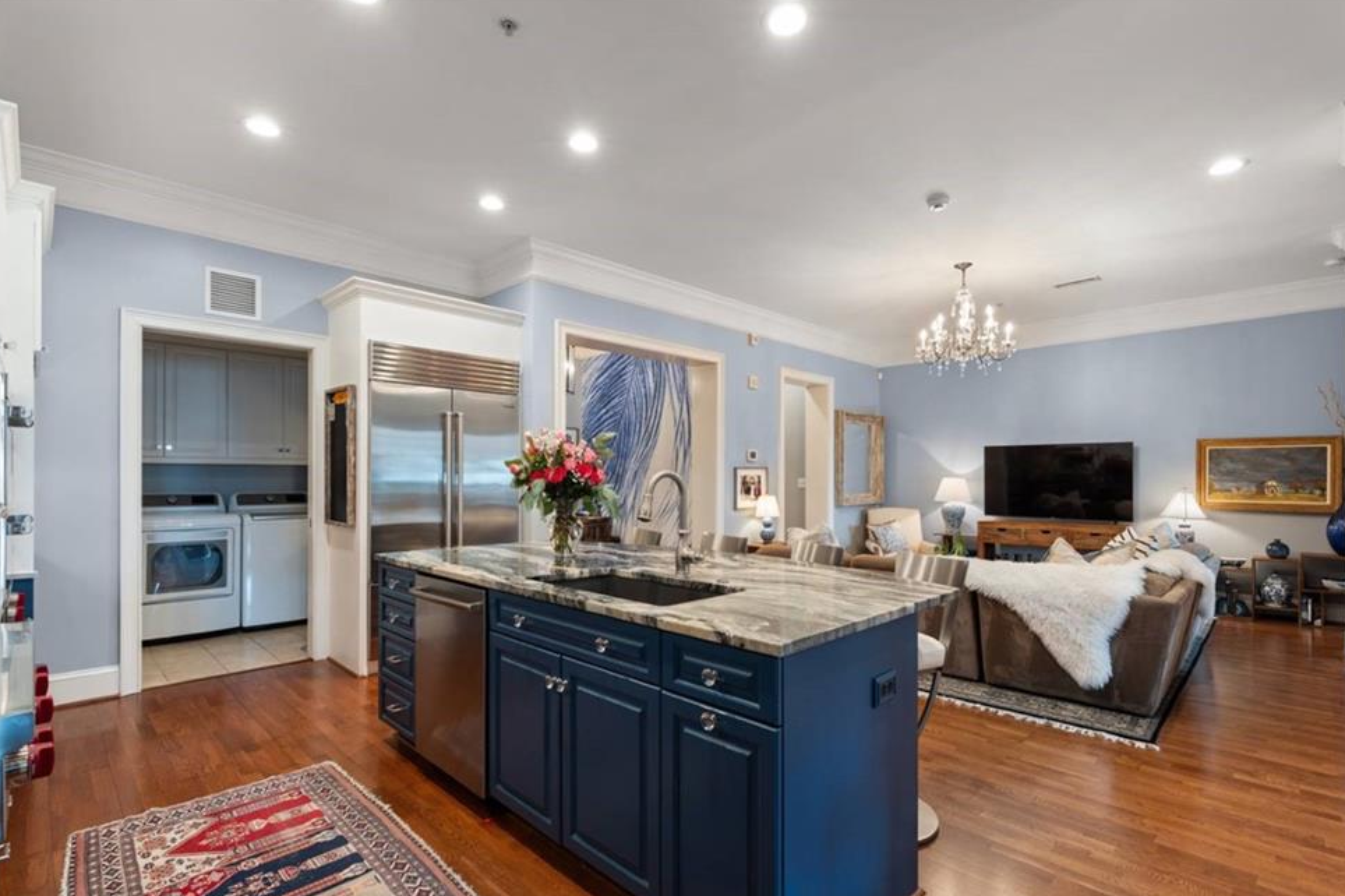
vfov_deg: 70.4
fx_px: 635
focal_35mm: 17
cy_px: 468
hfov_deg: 93.3
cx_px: 679
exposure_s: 1/1.25
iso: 320
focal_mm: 16
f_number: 8
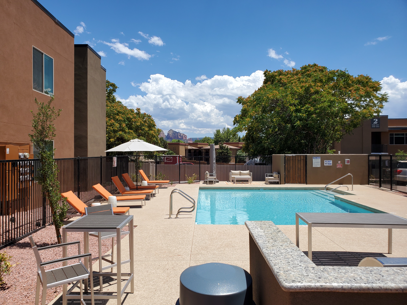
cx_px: 204
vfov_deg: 53.1
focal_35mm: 26
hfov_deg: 67.3
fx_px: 306
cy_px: 152
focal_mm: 4.3
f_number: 2.4
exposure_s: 1/2038
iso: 50
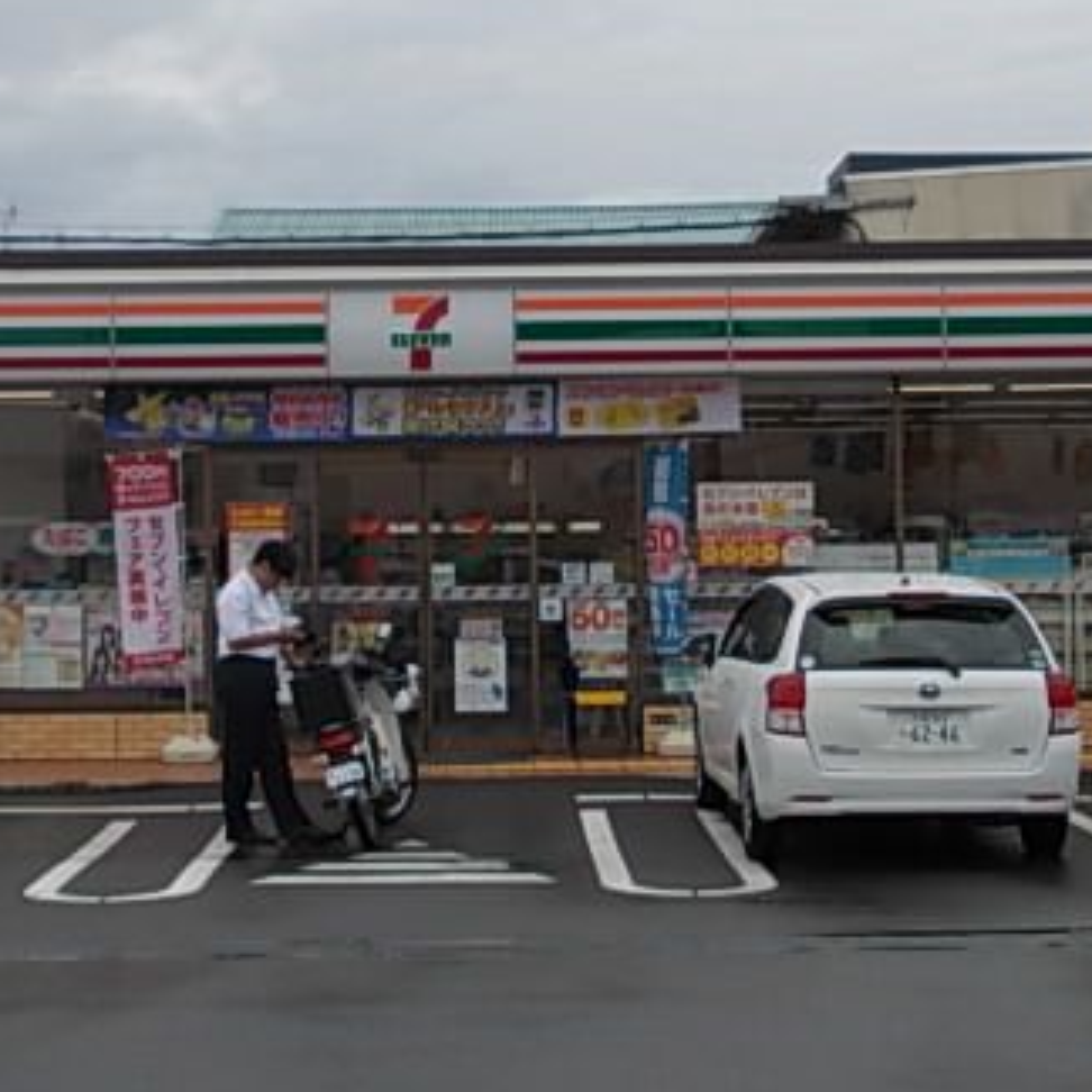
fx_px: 3176
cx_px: 482
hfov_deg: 19.5
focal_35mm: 89
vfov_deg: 19.4
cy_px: 340
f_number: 7.2
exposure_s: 1/160
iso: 80
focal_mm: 7.2
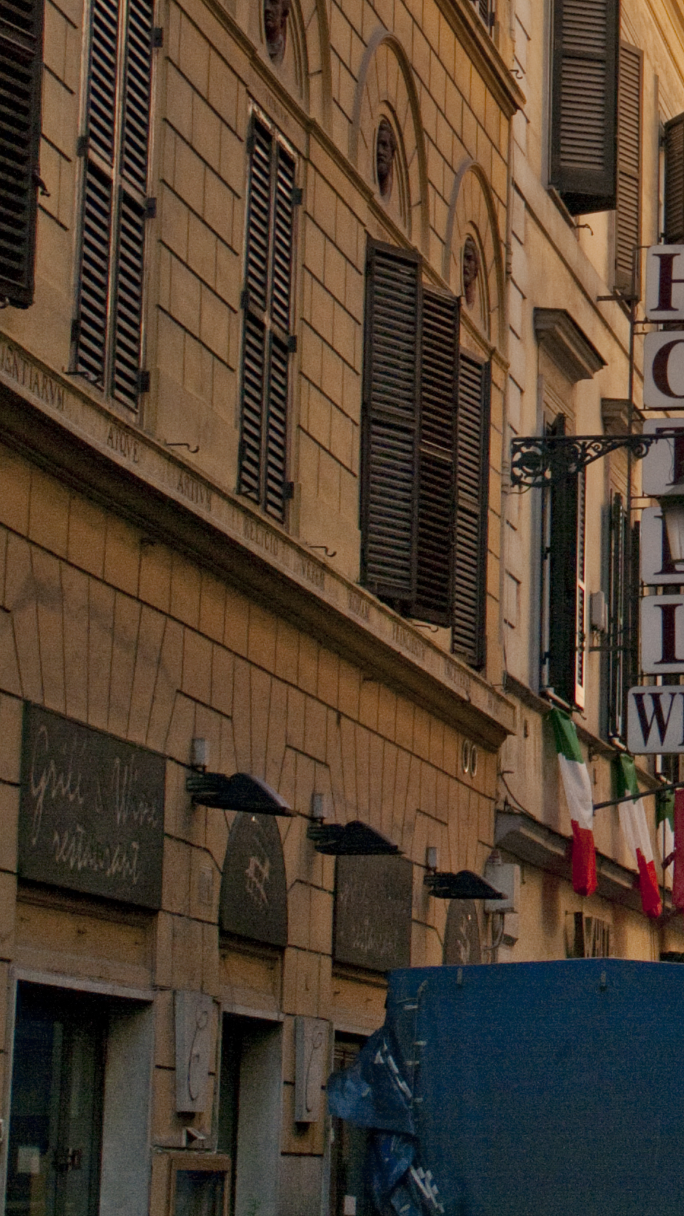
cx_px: 975
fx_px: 3644
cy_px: 330
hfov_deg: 10.4
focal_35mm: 113
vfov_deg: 18.8
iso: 200
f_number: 5
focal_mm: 28
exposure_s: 1/800
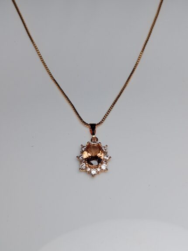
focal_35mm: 39
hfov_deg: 36.8
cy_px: 126
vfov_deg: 47.9
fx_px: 282
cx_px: 94
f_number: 1.8
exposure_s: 1/333
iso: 50
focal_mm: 3.98
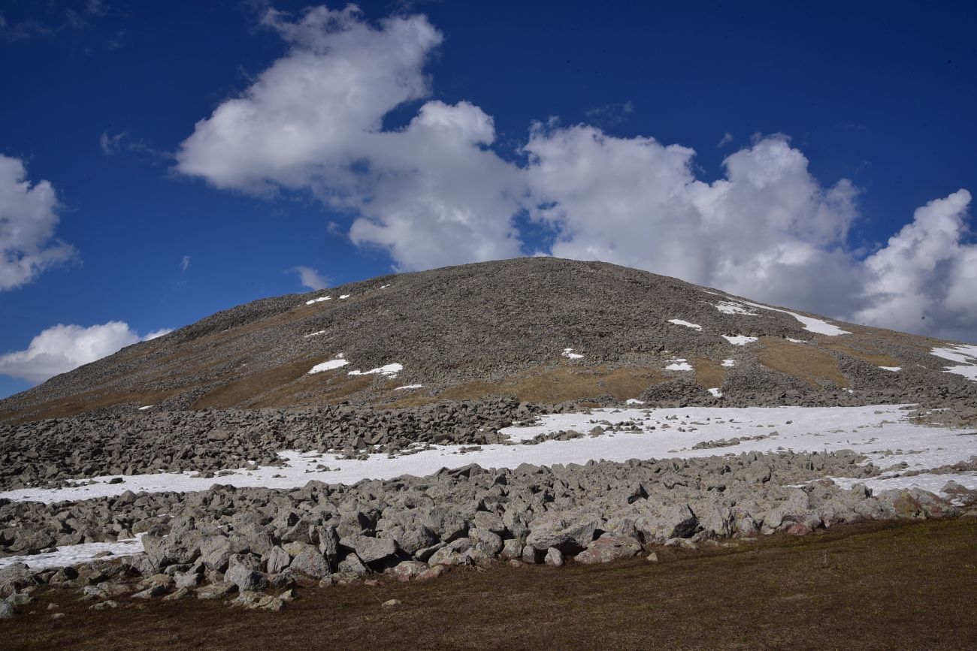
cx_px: 488
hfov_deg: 39.6
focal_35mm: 50
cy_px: 326
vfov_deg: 27.0
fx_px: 1357
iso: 160
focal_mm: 50
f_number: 22
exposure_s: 1/125
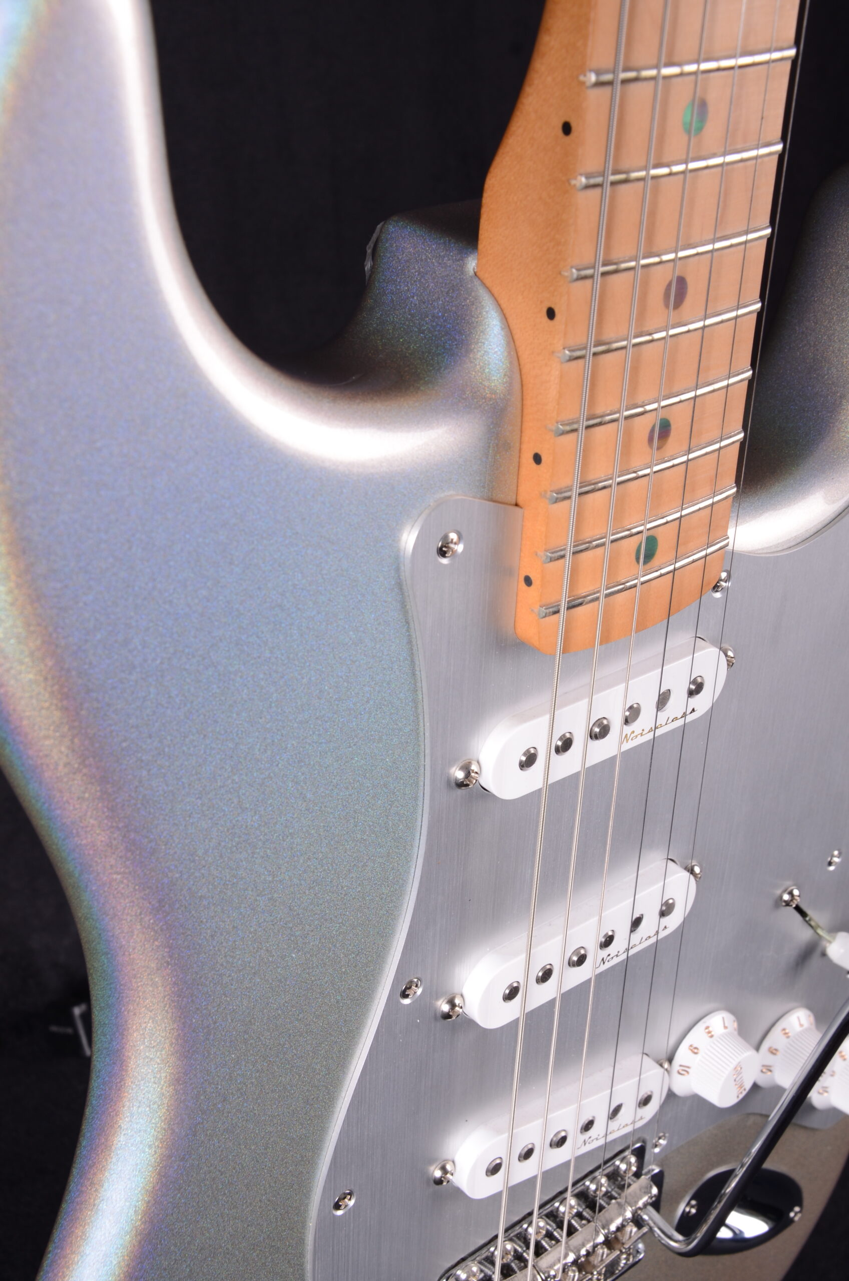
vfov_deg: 41.2
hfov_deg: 28.0
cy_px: 640
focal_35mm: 48
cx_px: 424
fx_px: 1705
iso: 200
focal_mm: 32
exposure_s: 1/200
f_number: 13
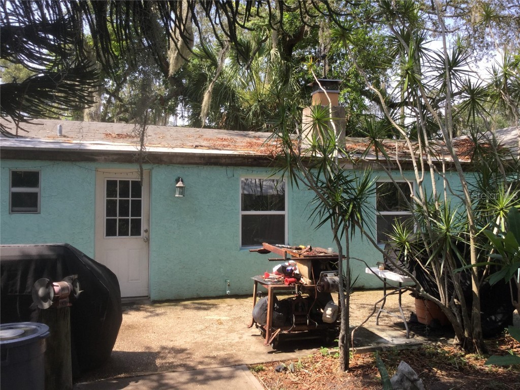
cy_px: 195
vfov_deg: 45.4
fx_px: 466
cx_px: 260
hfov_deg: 58.4
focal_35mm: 31
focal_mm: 3.3
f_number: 2.4
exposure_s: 1/420
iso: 25
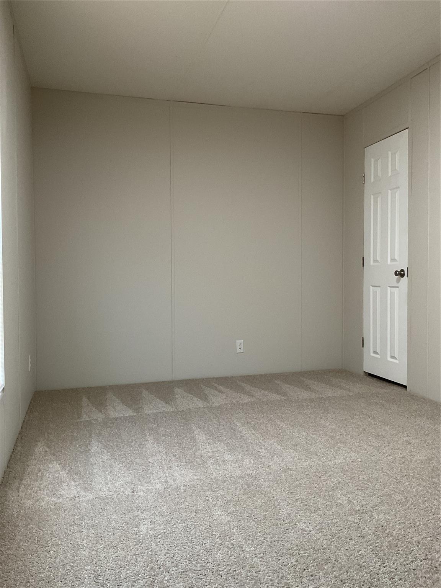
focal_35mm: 29
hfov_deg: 48.2
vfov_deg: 61.7
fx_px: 493
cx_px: 220
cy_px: 294
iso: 100
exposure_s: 1/60
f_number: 1.8
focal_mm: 3
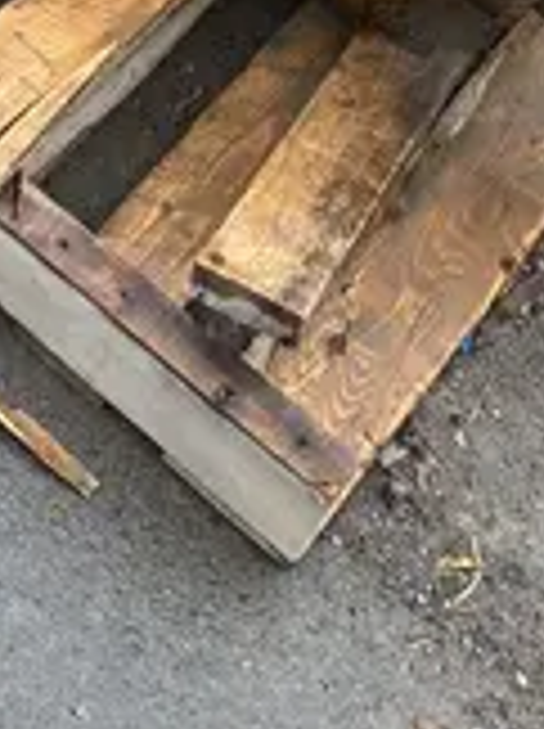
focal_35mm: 118
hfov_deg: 12.4
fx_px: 2479
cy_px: -497
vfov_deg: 15.0
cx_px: 27
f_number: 1.8
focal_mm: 4.25
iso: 32
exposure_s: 1/285
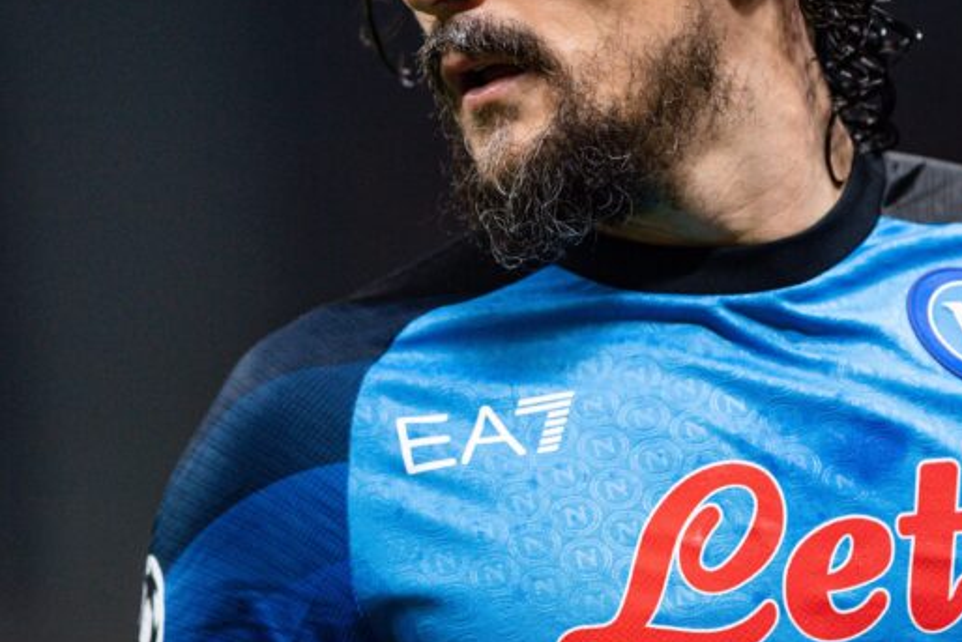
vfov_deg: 1.7
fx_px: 21302
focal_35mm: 797
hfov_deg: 2.6
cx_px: 597
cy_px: 31
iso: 2000
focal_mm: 400
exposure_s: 1/2000
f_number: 2.8
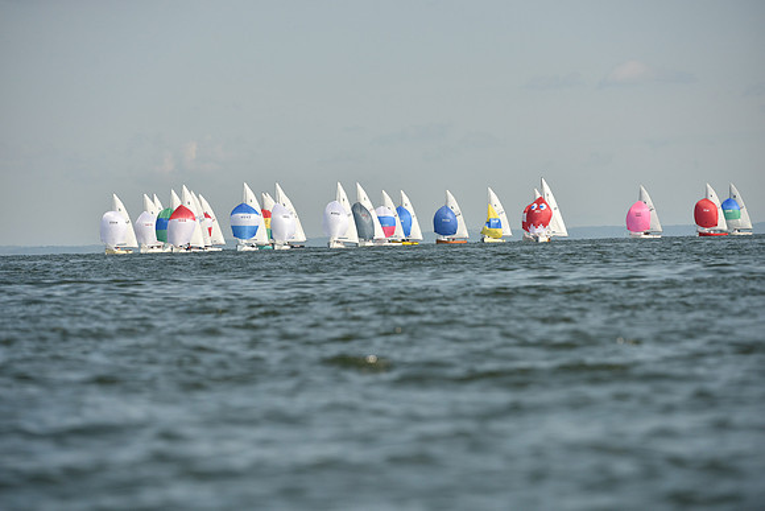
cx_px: 382
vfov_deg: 4.7
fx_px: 6164
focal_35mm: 290
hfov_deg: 7.1
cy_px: 256
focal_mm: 290
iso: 250
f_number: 6.3
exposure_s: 1/1600
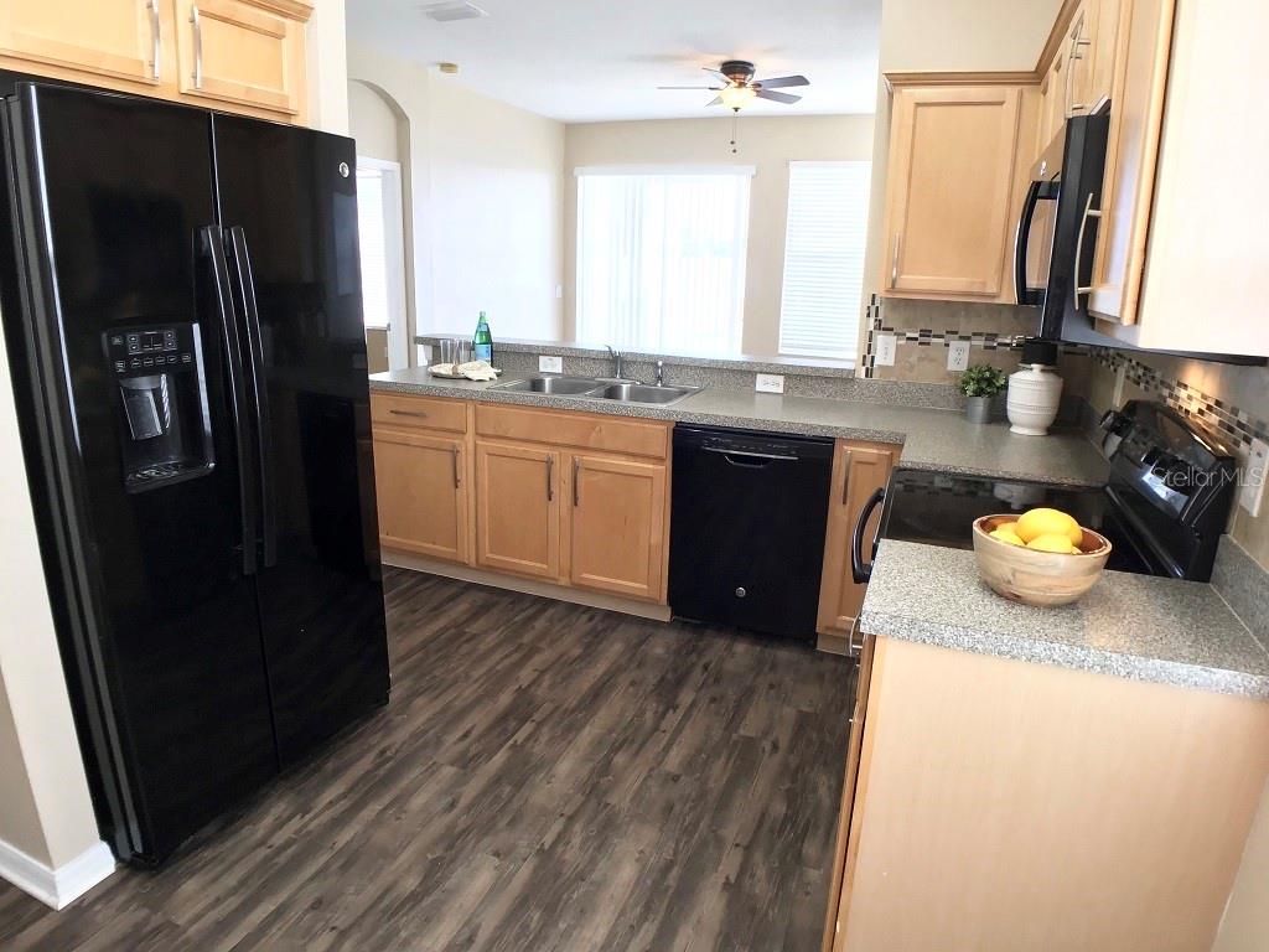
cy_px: 476
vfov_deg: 45.4
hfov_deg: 58.4
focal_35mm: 31
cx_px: 634
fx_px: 1136
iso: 40
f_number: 2.4
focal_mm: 3.3
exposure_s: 1/30
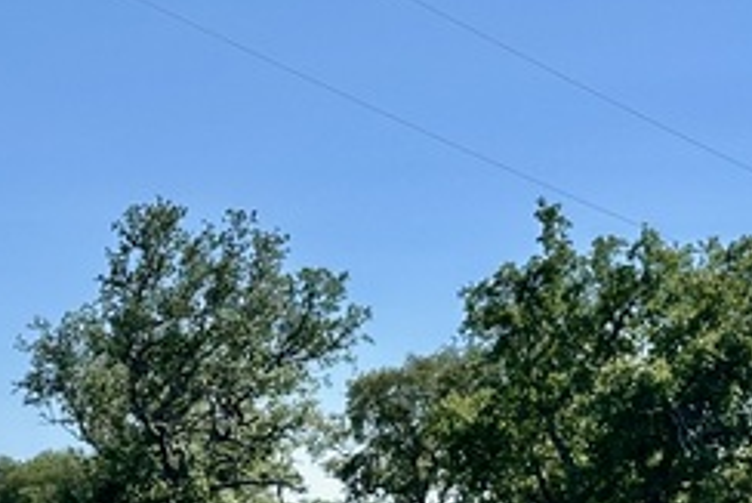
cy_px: 281
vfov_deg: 10.5
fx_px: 2738
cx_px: 55
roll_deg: -1.0
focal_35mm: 131
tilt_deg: +5.6
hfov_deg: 15.4
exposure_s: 1/4184
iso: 64
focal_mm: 6.86
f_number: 1.78
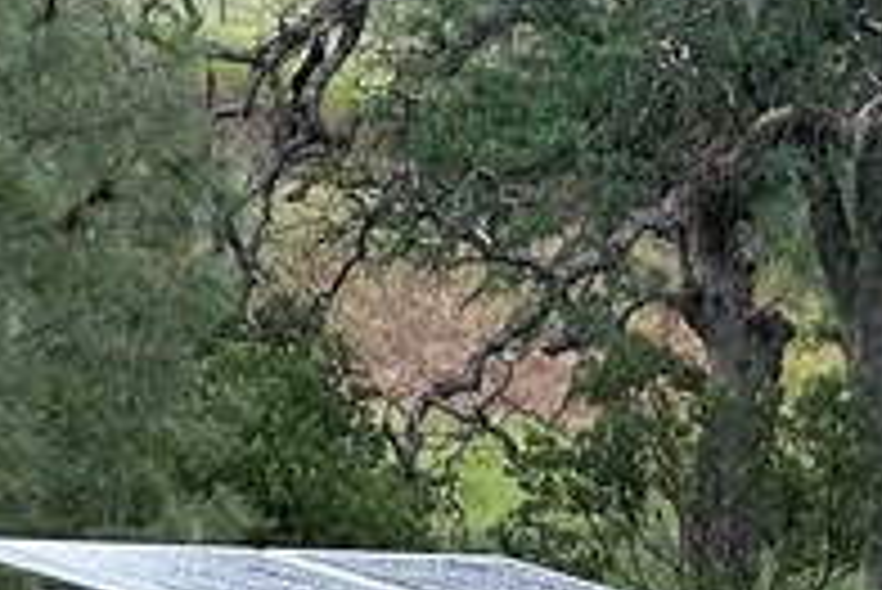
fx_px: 6399
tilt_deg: -12.2
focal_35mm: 261
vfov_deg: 5.1
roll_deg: +2.1
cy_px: 1513
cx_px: 1760
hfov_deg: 7.6
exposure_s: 1/571
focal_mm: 6.86
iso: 64
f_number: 1.78
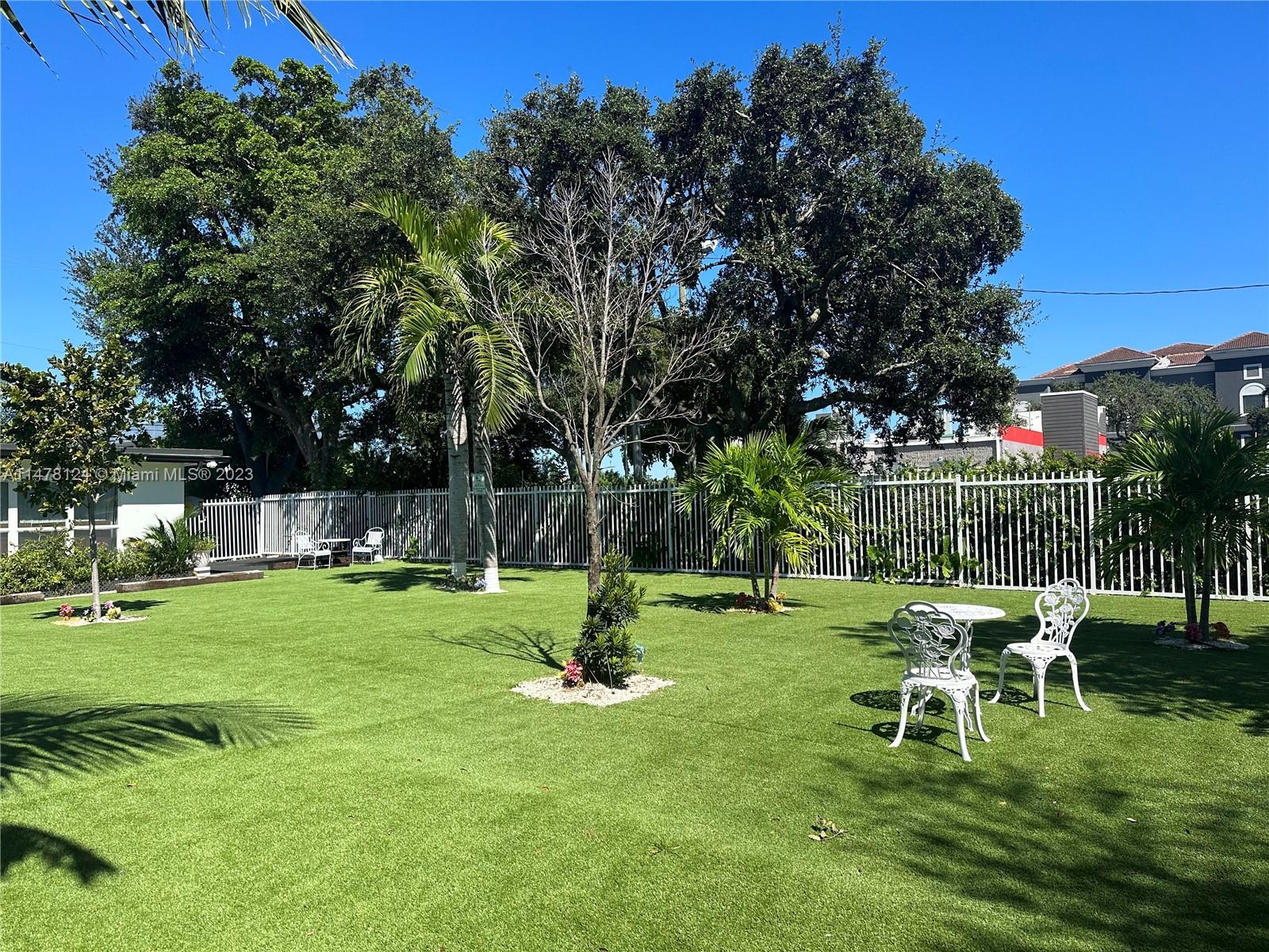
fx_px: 880
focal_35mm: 24
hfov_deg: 71.6
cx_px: 634
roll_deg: +1.1
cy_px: 476
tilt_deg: +1.2
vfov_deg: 56.8
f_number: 1.78
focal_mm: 6.86
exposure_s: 1/3247
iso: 80
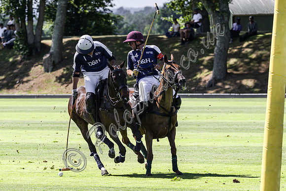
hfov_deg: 5.4
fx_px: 3014
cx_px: 80
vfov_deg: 3.6
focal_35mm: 379
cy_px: 151
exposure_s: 1/1250
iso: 320
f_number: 4.8
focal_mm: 180
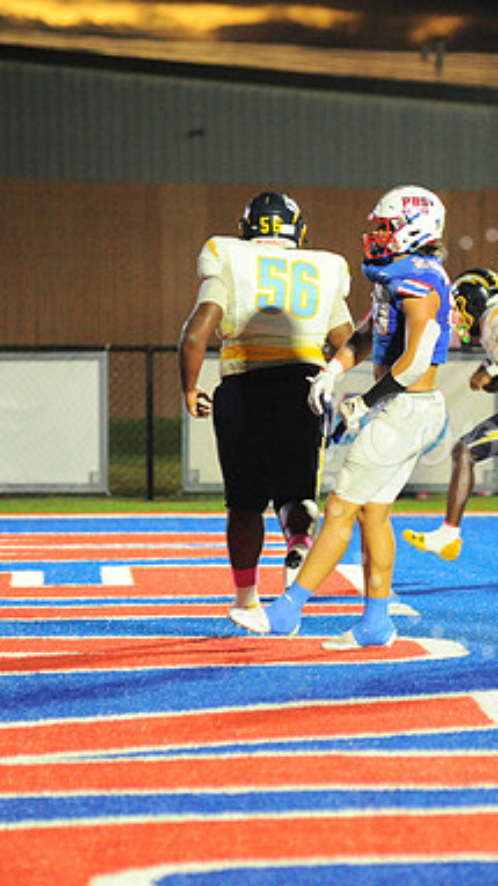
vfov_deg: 6.8
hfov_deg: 3.8
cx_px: 542
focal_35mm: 317
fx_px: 7453
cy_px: 442
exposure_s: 1/500
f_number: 4.5
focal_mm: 200
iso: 5000
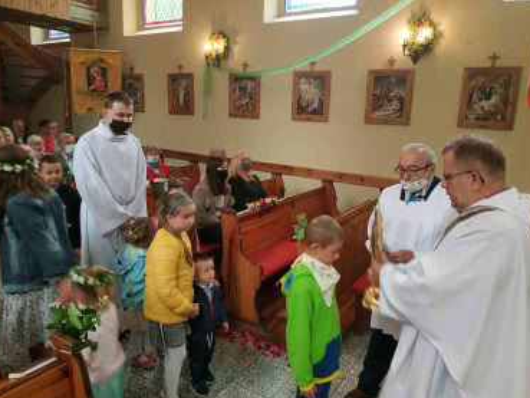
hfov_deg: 67.3
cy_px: 191
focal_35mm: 26
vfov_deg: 53.1
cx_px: 273
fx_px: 398
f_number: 1.9
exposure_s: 1/25
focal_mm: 3.94
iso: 200
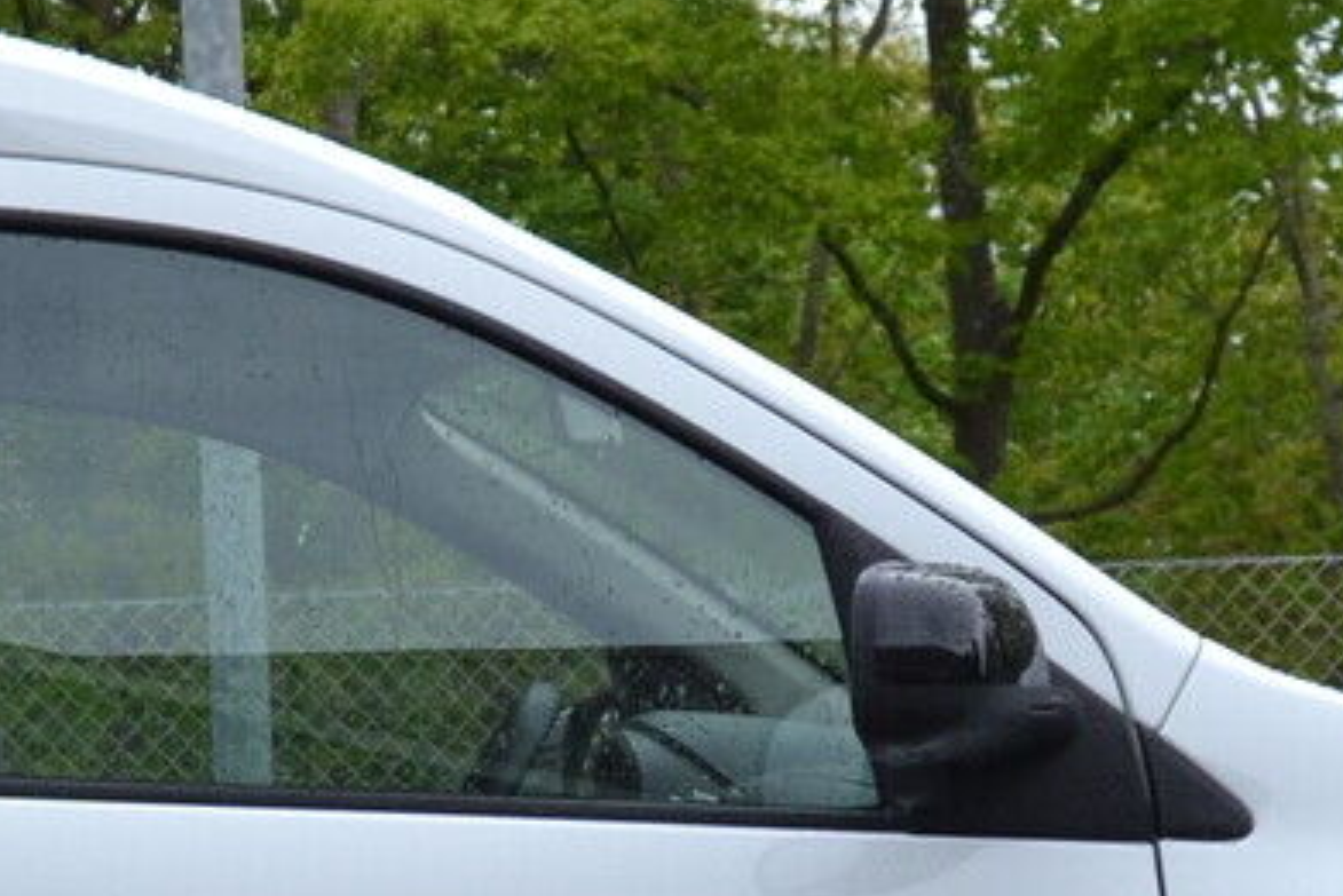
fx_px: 6045
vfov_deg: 8.4
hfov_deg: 12.4
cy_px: 1016
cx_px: -309
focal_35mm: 162
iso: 100
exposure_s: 1/160
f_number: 6.3
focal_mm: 22
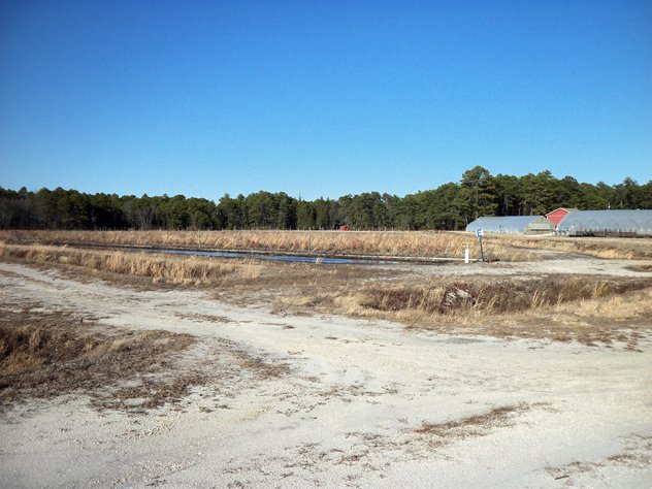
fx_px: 640
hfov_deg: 54.0
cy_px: 244
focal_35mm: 34
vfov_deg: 41.8
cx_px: 326
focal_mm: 5.7
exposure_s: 1/250
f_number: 8.8
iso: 80
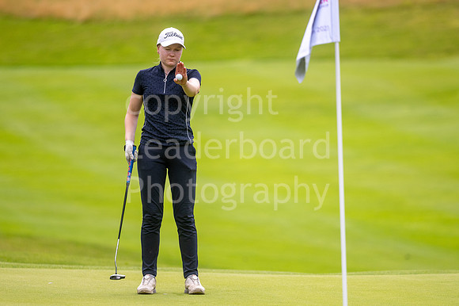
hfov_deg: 4.6
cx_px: 230
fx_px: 5734
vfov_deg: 3.1
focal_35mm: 450
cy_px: 153
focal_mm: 300
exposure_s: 1/2000
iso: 200
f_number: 4
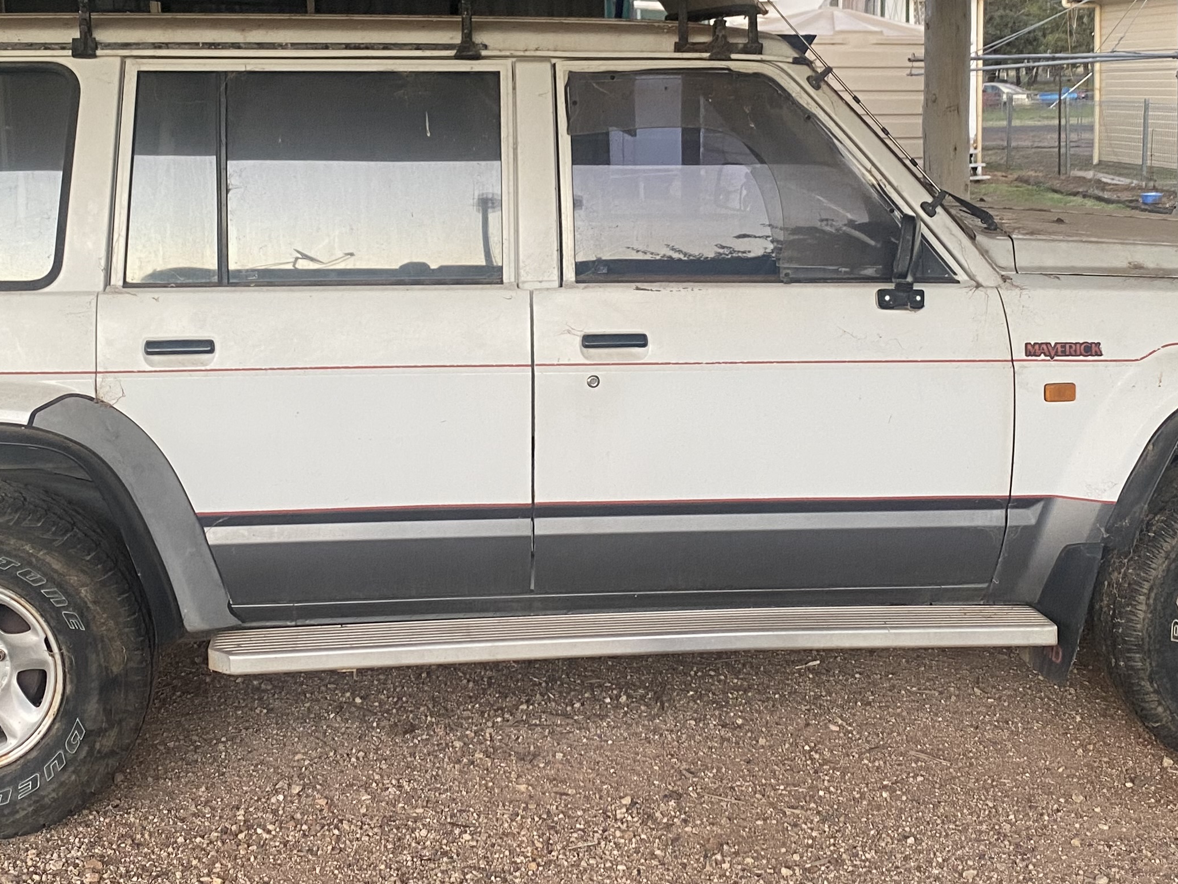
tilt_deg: -6.4
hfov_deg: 37.5
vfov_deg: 28.4
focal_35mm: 51
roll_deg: +0.3
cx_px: 576
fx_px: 1736
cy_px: 295
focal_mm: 4.25
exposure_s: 1/60
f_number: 1.8
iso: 125
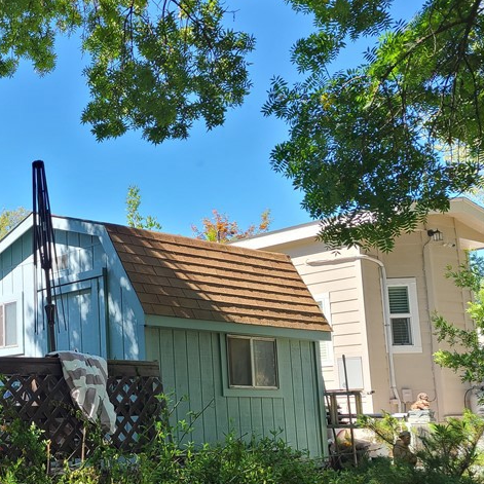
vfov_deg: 33.6
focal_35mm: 50
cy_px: 335
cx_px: -38
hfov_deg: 30.7
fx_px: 791
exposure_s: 1/539
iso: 40
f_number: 1.8
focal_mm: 5.4
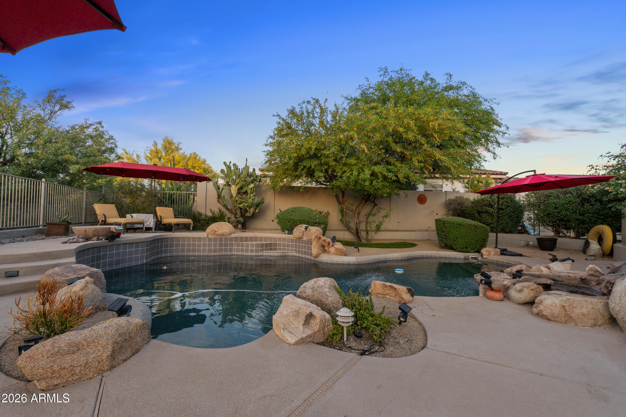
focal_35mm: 15
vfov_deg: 77.3
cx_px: 313
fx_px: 261
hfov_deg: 100.4
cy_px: 208
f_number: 9
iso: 250
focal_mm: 10
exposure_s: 1/40
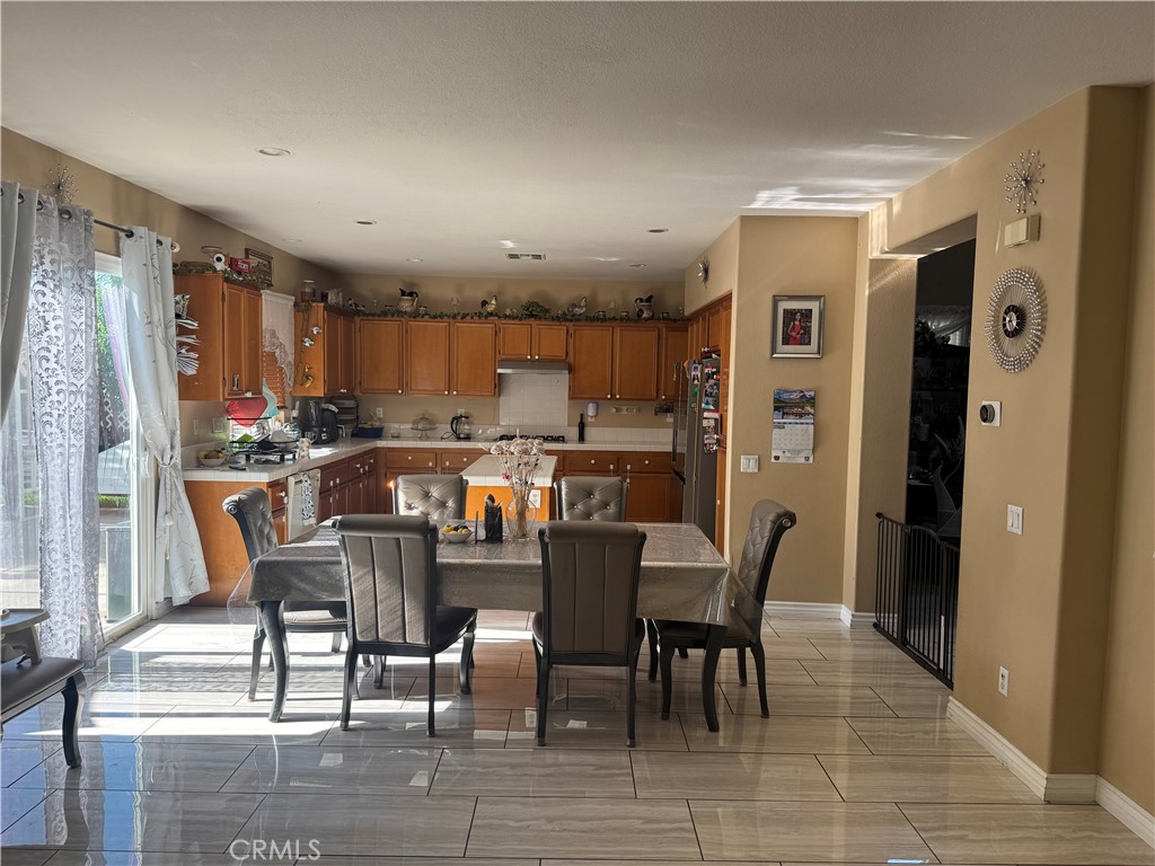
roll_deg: -1.6
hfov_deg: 71.6
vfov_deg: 56.8
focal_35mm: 24
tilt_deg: -4.0
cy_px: 433
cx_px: 578
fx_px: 801
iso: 80
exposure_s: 1/200
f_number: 1.78
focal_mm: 6.76
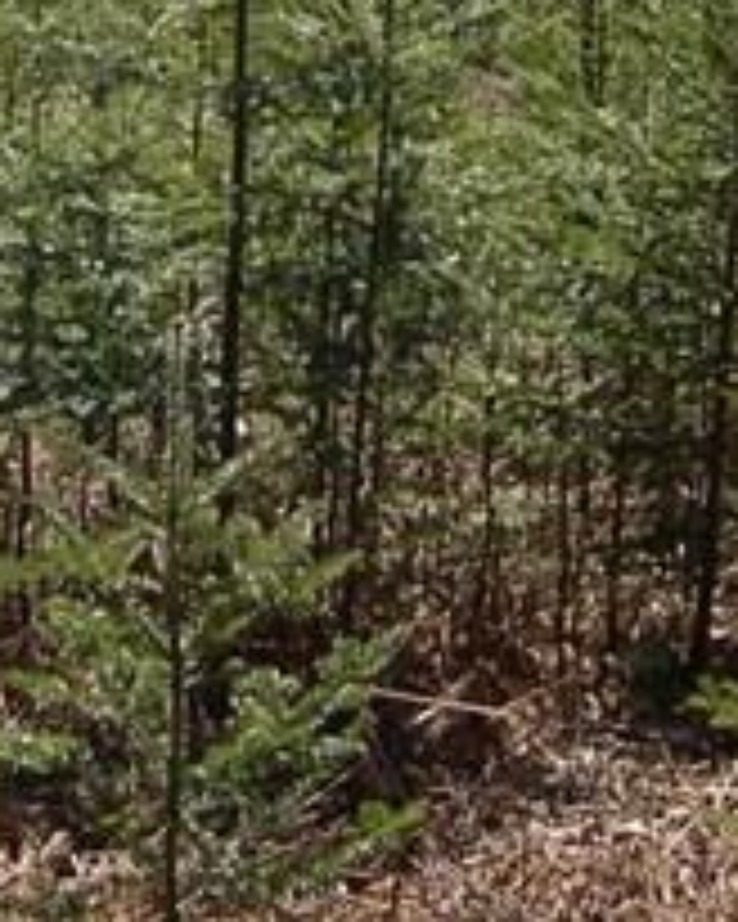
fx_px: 5051
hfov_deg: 8.3
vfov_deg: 10.0
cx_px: 22
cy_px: -535
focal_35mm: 185
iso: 100
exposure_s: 1/145
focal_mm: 8
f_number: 7.6
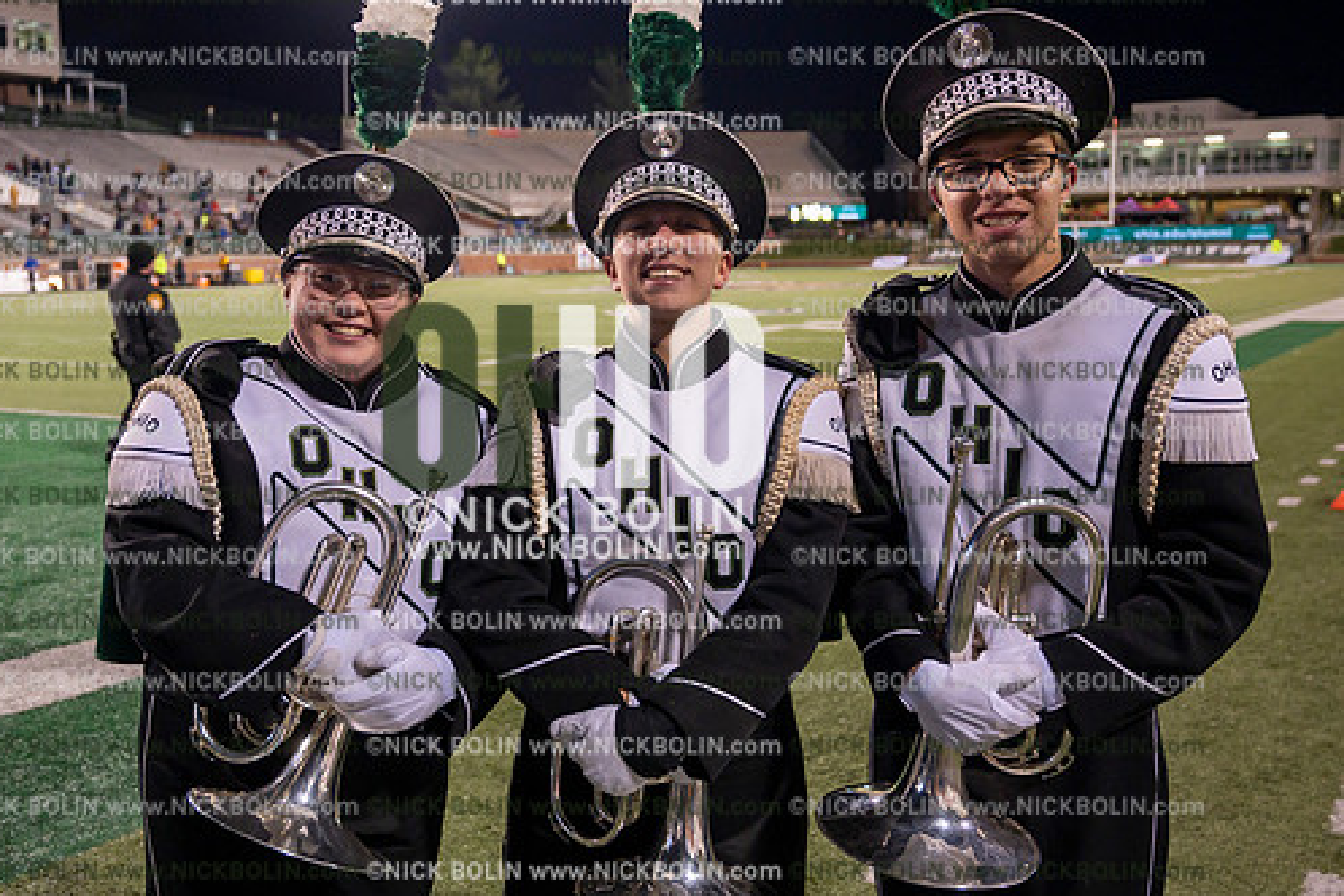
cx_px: 572
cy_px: 432
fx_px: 1456
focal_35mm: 39
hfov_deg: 49.4
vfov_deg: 34.2
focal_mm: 33.5
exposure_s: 1/640
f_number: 4
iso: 3200
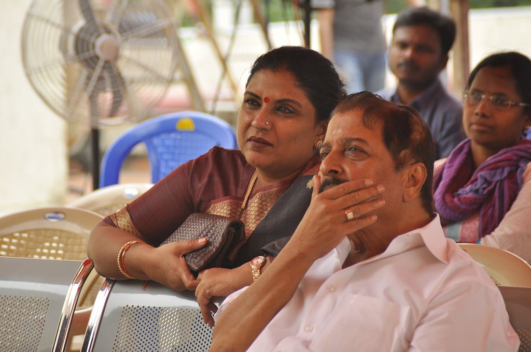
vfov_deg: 4.6
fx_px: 4419
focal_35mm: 300
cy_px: 176
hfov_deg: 6.9
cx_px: 266
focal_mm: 200
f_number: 6.3
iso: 250
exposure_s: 1/125
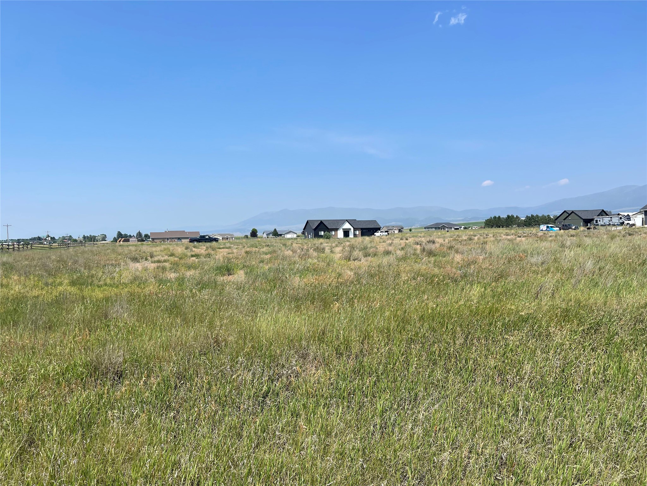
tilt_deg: -1.8
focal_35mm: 25
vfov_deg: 54.9
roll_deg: +0.7
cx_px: 324
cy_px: 243
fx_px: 467
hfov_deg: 69.4
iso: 32
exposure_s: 1/3165
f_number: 1.6
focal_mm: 5.1
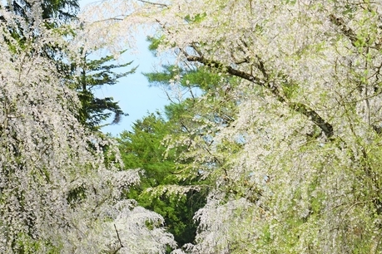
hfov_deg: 11.2
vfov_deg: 7.5
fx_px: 1942
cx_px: 166
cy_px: 187
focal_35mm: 183
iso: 100
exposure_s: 1/200
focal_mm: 105
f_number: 8
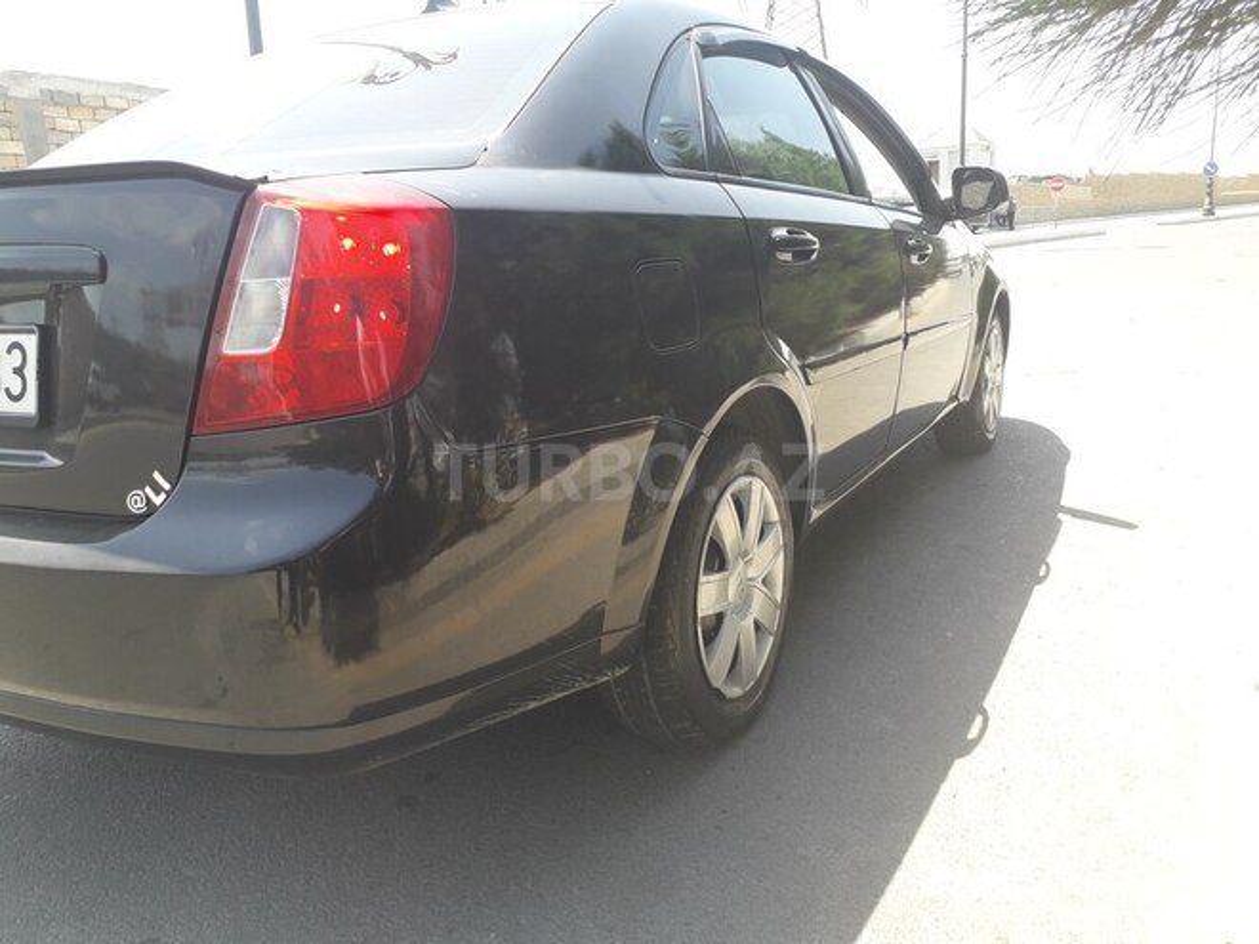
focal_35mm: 27
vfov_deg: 51.4
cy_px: 472
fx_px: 982
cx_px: 630
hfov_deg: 65.3
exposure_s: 1/310
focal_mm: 3.6
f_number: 1.9
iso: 40
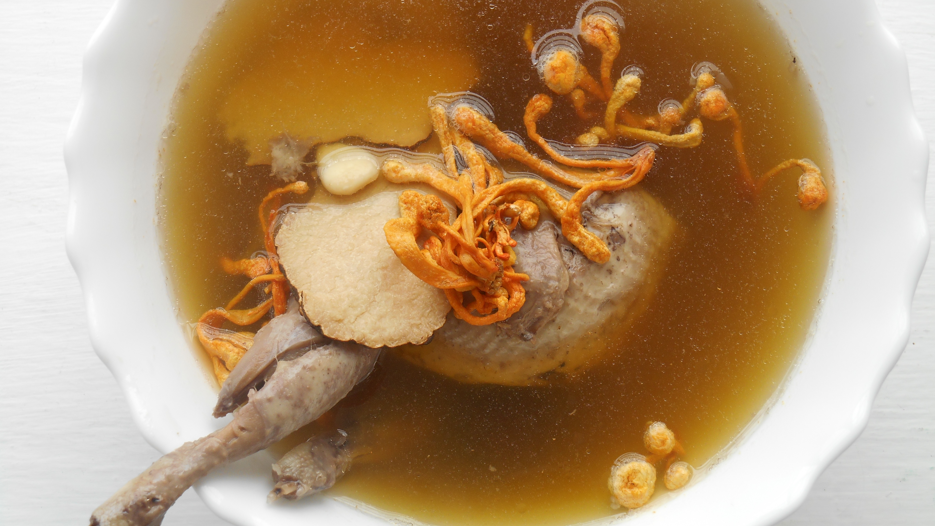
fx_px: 1661
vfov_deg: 18.0
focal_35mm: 67
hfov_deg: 31.4
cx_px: 469
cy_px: 190
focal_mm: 10.9
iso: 80
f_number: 4.4
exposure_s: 1/80
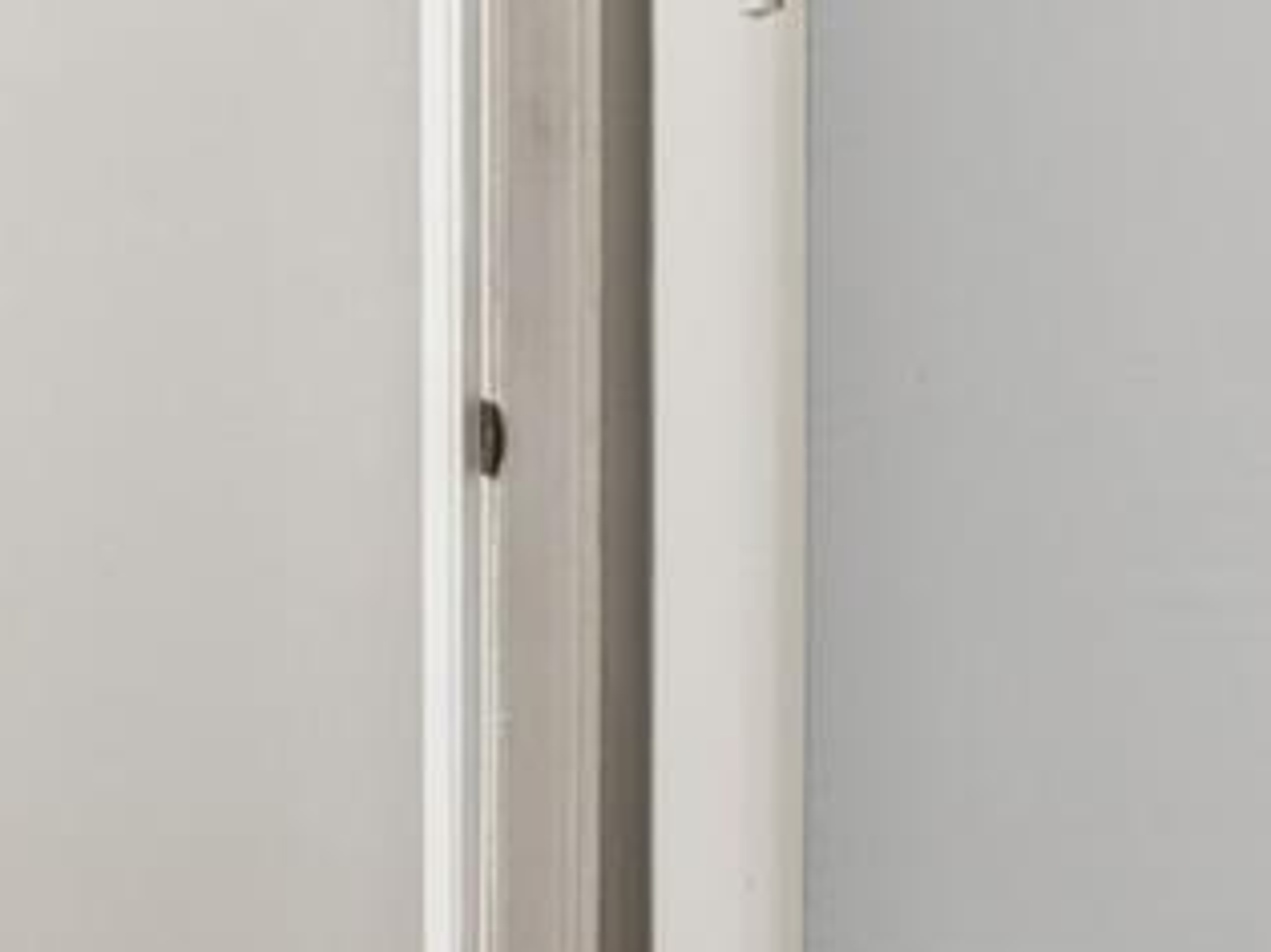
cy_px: 264
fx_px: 3808
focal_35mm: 104
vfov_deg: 14.2
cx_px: 3966
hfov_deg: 10.9
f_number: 13
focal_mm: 16.6
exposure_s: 3.2
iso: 100
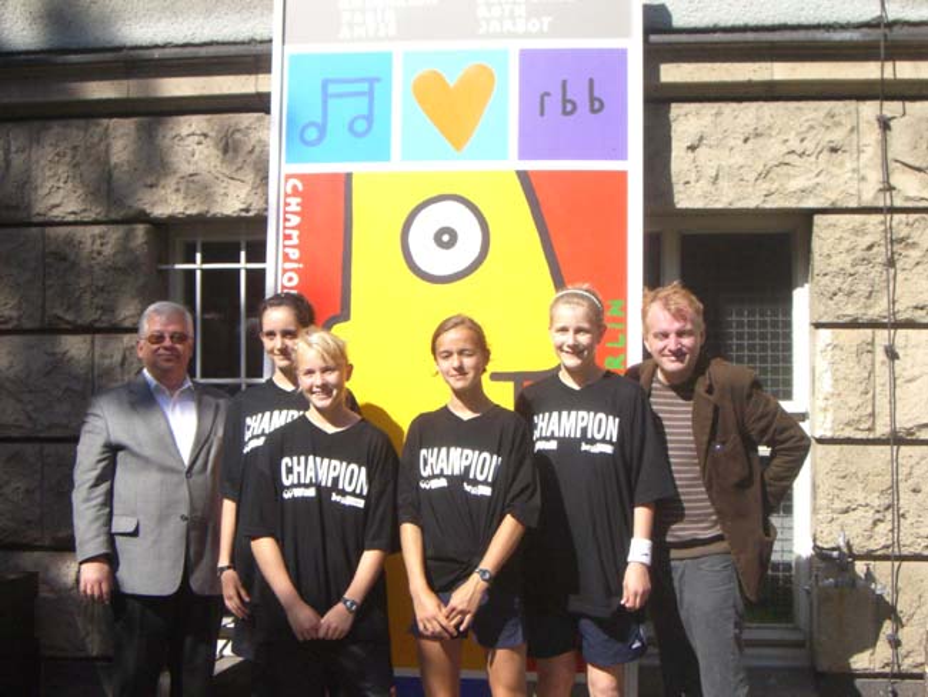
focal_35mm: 55
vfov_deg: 26.6
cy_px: 348
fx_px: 1475
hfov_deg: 34.9
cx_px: 464
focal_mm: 9
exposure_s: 1/2000
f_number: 5.2
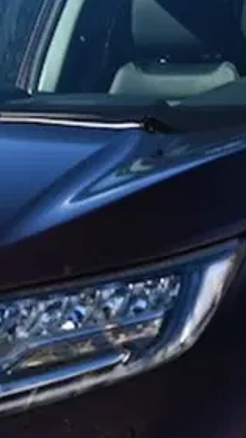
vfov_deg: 12.6
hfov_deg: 7.1
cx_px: 173
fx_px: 1982
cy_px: 250
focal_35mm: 171
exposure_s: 1/250
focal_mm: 38
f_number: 7.1
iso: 140
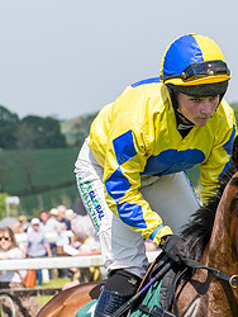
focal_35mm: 316
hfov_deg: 4.7
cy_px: 229
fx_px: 2892
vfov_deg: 6.3
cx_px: 240
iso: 200
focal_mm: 73
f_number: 5
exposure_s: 1/1000
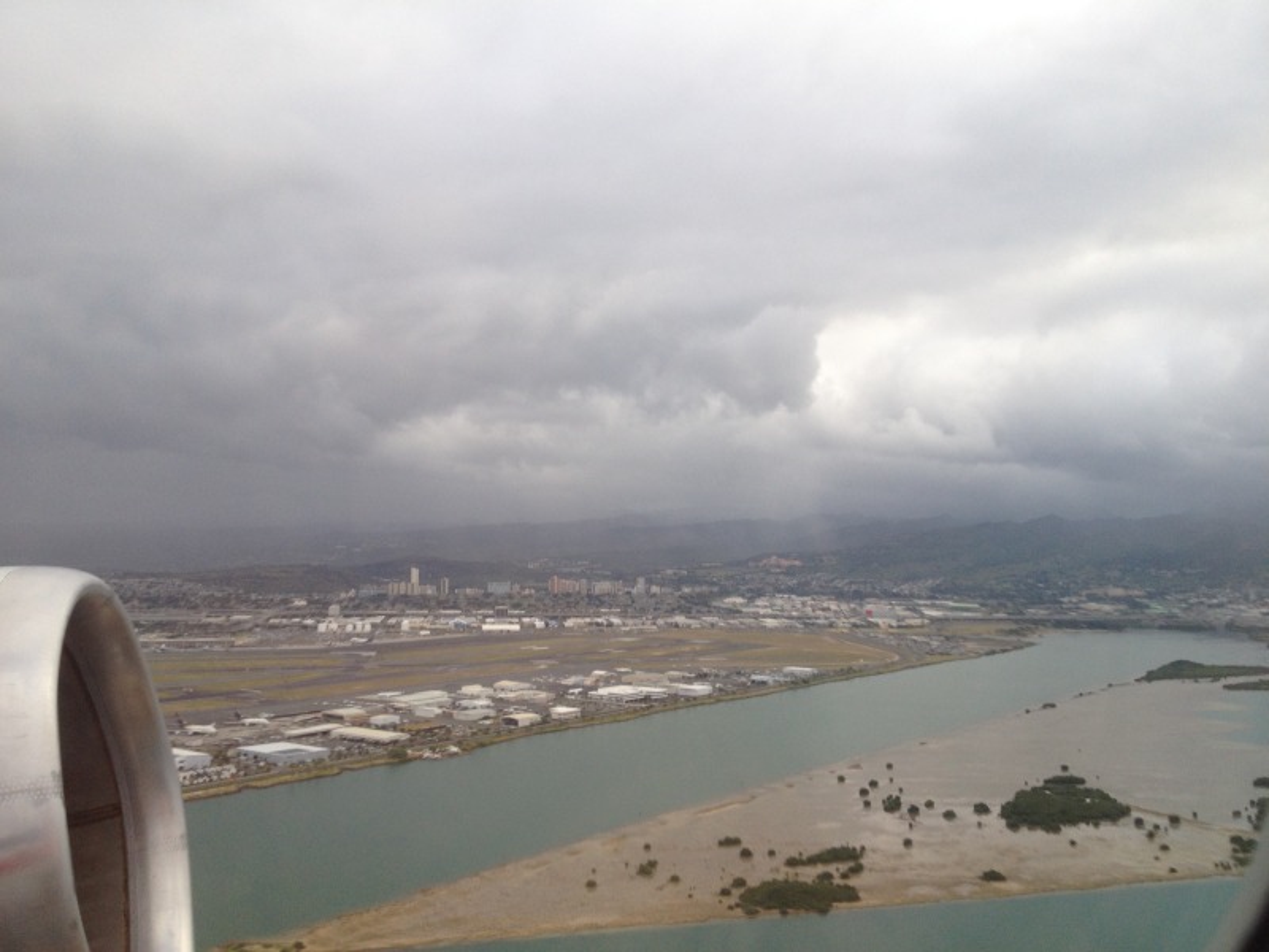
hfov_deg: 52.6
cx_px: 634
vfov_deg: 40.7
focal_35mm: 35
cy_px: 476
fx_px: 1283
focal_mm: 4.28
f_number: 2.4
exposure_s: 1/246
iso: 50
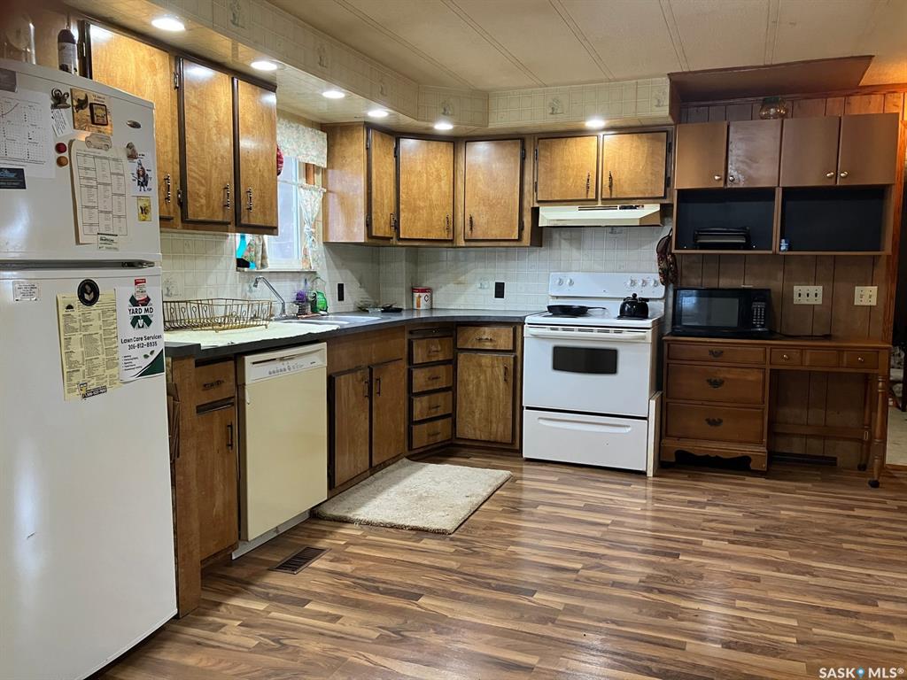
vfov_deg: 49.7
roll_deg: -0.4
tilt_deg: -7.3
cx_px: 454
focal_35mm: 28
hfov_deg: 63.4
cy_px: 340
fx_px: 734
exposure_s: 1/60
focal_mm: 3.99
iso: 250
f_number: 1.8
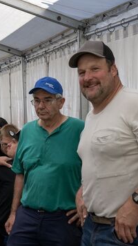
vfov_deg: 30.2
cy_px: 124
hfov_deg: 17.1
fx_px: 456
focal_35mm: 70
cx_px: 39
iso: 220
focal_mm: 44
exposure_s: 1/100
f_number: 8
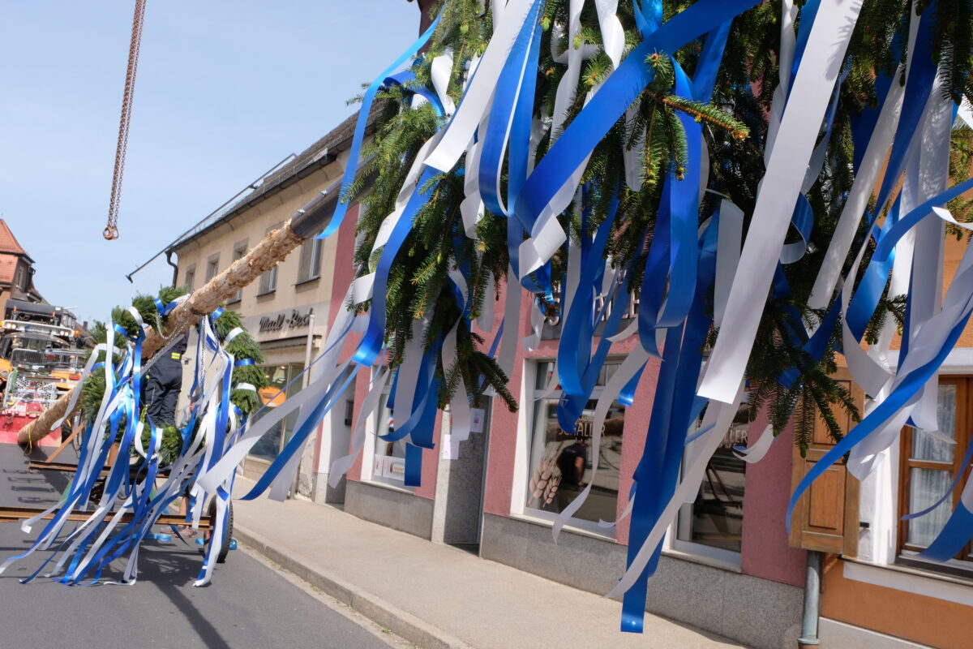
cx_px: 486
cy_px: 324
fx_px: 892
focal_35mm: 33
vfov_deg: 40.0
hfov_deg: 57.2
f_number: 9
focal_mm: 22.2
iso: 400
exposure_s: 1/420
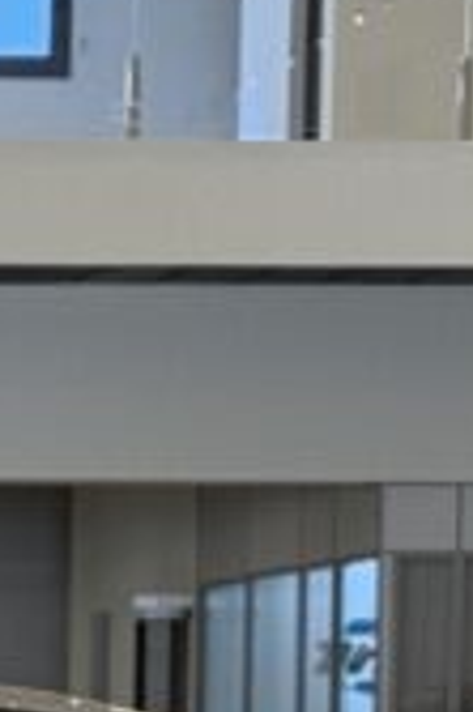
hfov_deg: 4.4
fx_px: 6043
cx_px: -626
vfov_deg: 6.6
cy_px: 1164
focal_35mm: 306
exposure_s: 1/60
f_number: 1.78
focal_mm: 6.76
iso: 100
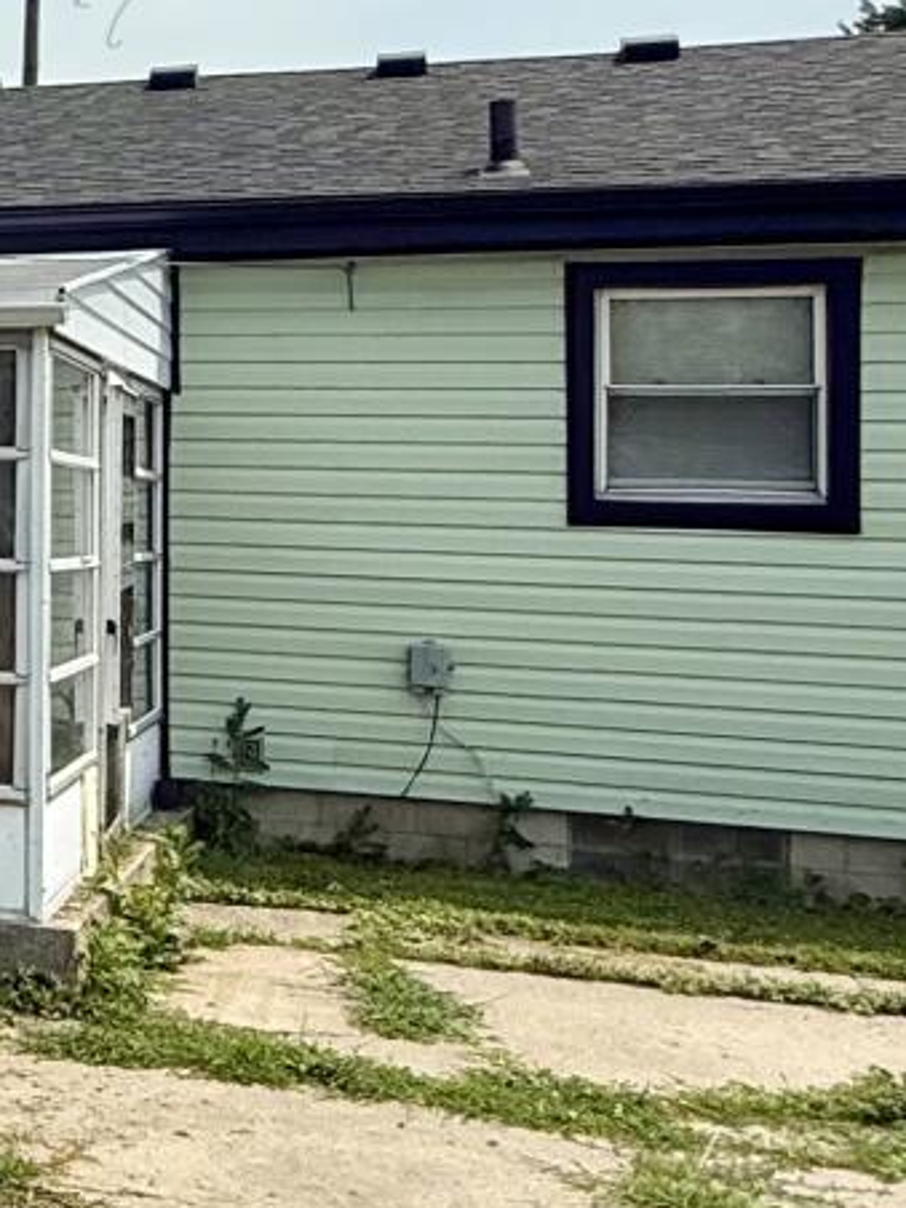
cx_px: -738
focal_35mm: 62
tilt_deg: +4.8
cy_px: 404
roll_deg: -3.3
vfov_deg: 31.0
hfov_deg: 18.4
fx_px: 2164
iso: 50
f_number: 2.2
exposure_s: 1/3460
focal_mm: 2.22
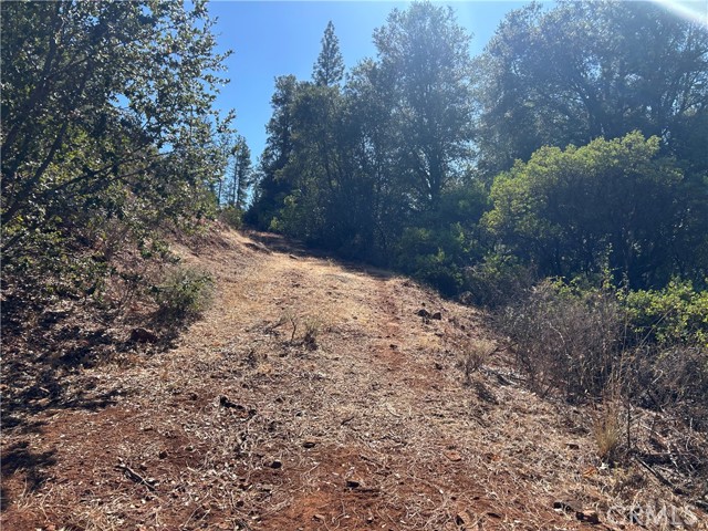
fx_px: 532
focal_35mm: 26
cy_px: 266
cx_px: 354
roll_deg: +2.2
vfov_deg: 53.1
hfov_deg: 67.3
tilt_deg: -3.4
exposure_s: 1/2353
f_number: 1.5
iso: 50
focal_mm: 5.7
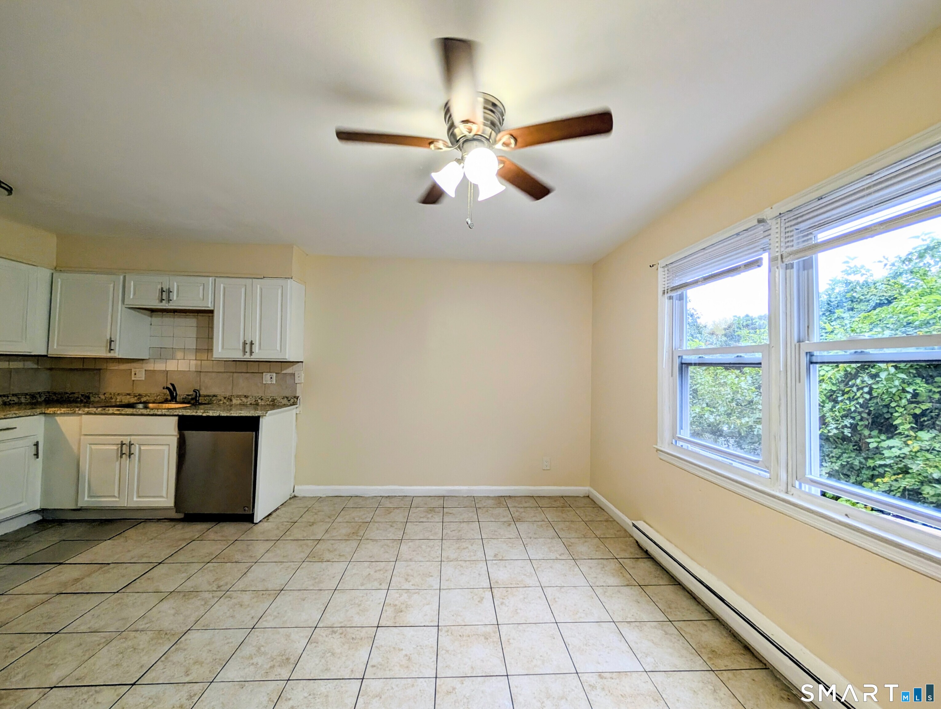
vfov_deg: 94.6
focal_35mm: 12
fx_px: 327
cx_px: 470
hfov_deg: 110.5
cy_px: 354
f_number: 1.7
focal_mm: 2.02
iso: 153
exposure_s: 1/120
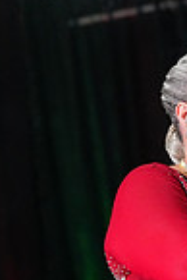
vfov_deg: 4.1
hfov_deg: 2.8
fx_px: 3855
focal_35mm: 496
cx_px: 336
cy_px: 413
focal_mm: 124
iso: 8000
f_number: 5
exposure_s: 1/400
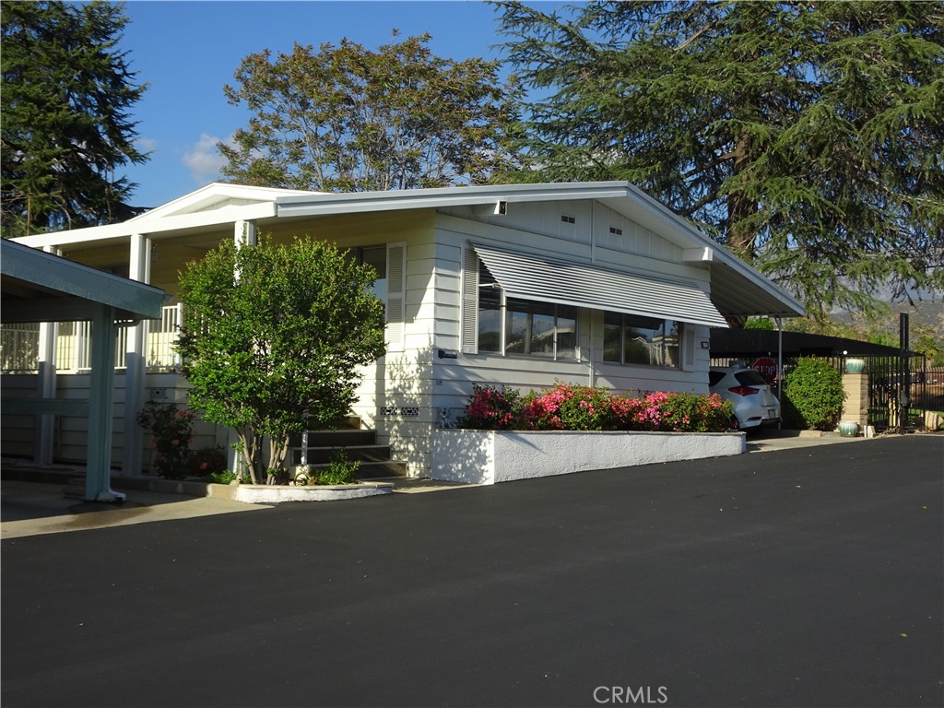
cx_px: 472
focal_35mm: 40
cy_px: 354
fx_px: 1091
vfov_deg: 36.0
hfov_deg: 46.8
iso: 80
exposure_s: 1/640
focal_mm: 6.8
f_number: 4
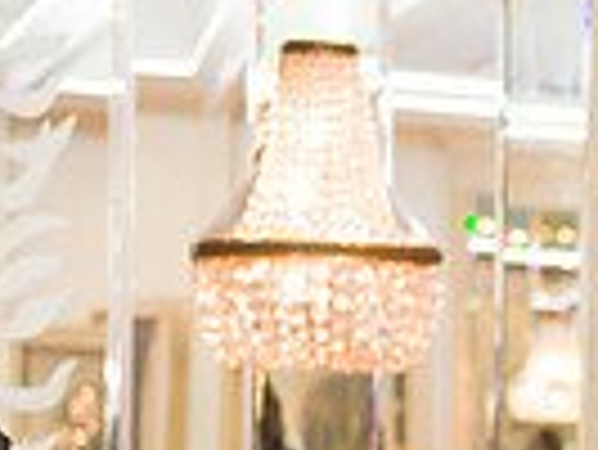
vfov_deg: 6.7
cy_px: 655
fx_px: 3769
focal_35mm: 218
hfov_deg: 8.6
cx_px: 1196
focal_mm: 52
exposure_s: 1/125
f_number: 3.2
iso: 1000
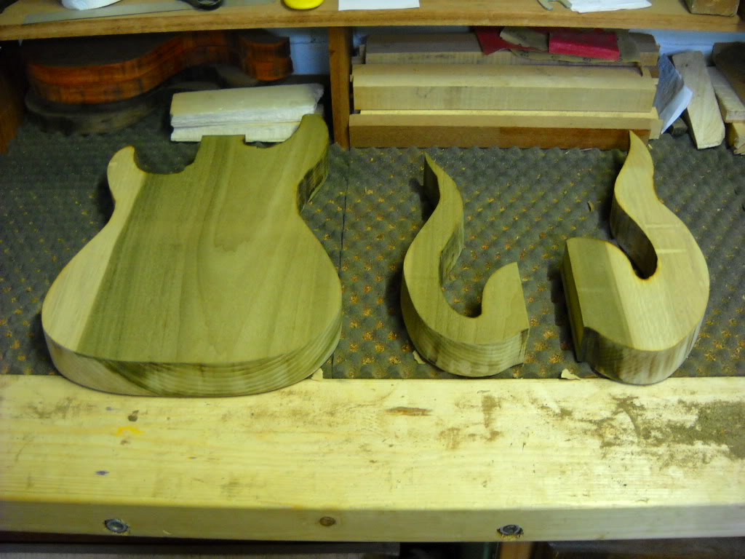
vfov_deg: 35.1
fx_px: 882
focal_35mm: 41
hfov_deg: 45.8
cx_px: 372
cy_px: 280
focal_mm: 6.72
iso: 400
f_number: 3.1
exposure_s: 1/17
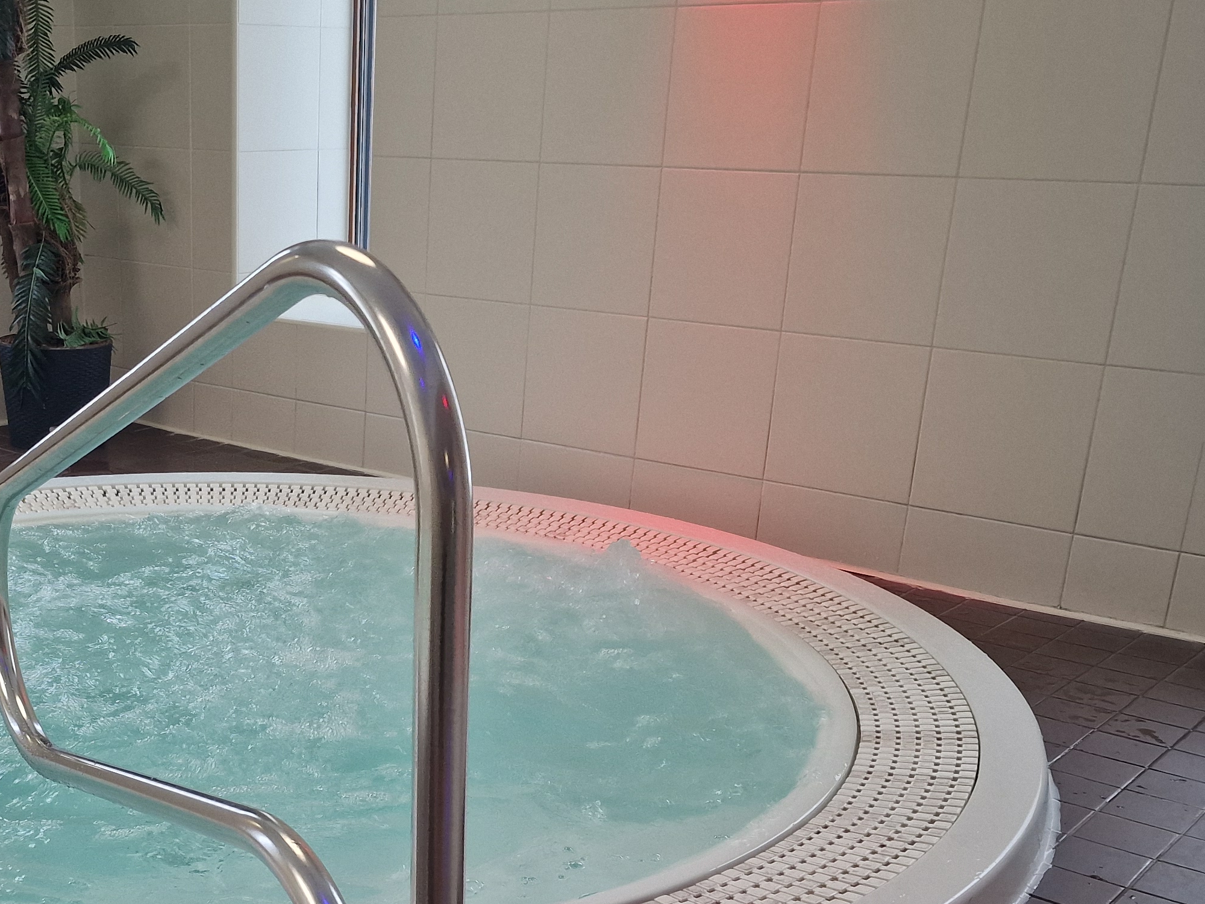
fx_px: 1601
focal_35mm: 46
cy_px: 679
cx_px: 253
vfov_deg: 31.0
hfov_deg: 39.7
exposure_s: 1/100
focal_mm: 6.4
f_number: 1.8
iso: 200
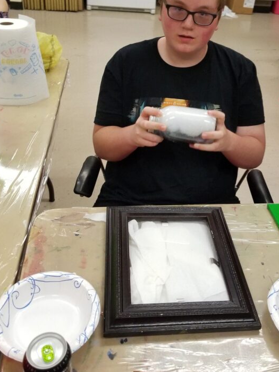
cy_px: 117
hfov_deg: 37.4
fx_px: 409
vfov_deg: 48.0
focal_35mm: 38
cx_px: 182
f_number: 1.7
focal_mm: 4.25
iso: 320
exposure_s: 1/120
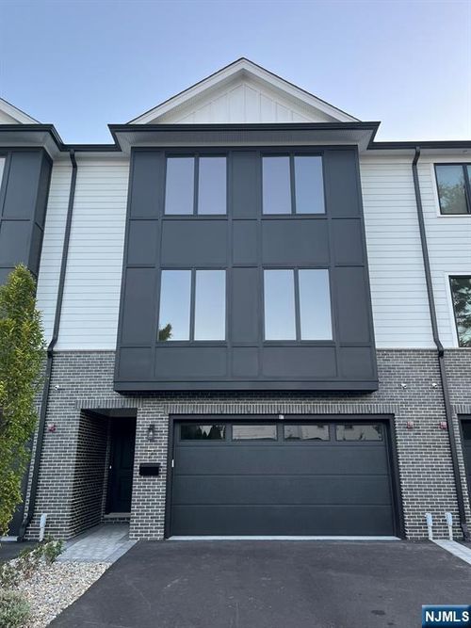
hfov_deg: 53.0
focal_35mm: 26
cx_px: 236
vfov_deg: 67.3
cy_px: 314
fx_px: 472
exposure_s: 1/121
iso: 80
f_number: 1.6
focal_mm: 5.1
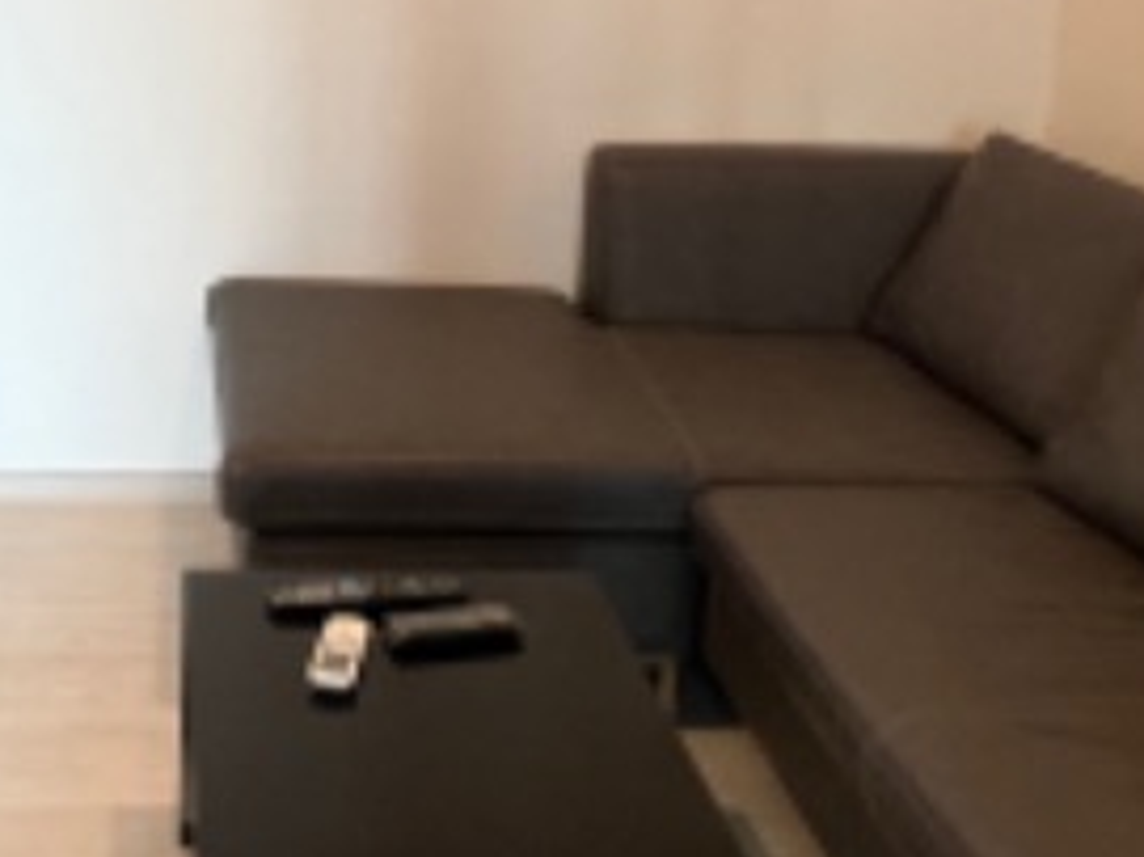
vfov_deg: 29.2
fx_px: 1586
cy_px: 118
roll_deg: +0.6
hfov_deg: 37.4
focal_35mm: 48
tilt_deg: -9.7
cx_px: 139
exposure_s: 1/100
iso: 160
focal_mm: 1.57
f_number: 1.8
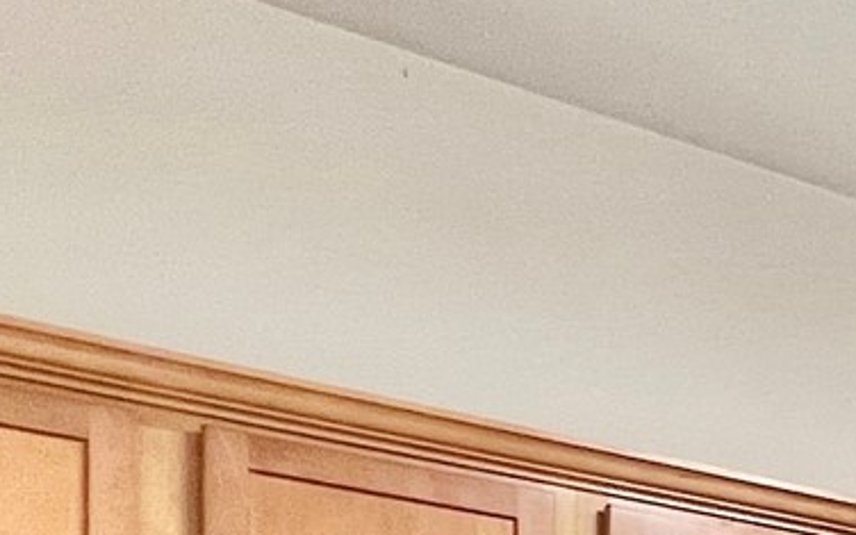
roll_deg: -0.1
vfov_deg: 14.6
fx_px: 1750
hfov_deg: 17.7
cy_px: 1043
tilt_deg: -0.2
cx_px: 1780
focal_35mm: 75
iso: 160
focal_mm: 1.57
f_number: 1.8
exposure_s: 1/60
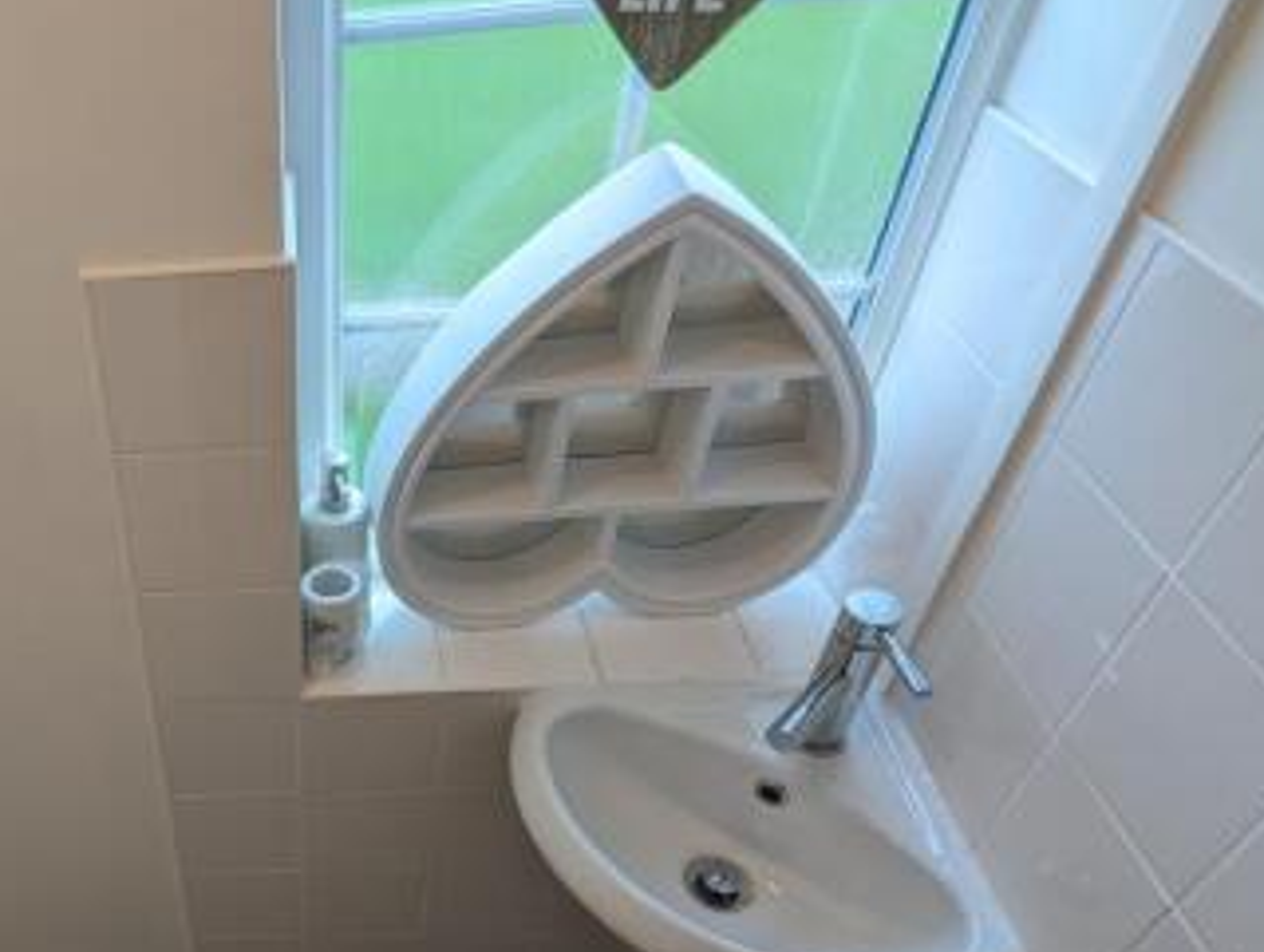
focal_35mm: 29
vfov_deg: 46.8
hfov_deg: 55.3
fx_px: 1061
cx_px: 182
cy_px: 701
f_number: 2.2
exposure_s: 1/100
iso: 63
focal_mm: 2.35
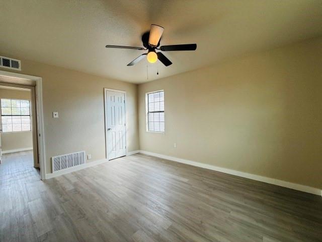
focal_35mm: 14
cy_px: 121
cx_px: 161
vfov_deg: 85.7
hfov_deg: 102.1
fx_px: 130
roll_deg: +1.6
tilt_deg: +0.3
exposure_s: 1/120
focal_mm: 2.22
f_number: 2.2
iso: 64
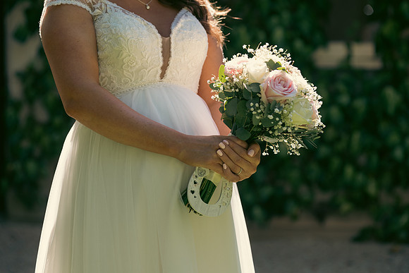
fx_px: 1045
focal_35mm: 92
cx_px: 204
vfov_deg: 14.9
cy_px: 136
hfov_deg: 22.1
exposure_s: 1/200
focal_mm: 92
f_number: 3.5
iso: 100
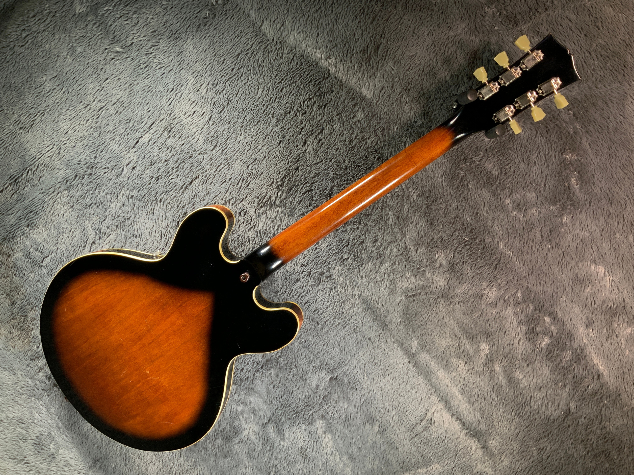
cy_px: 238
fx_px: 531
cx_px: 317
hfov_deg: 61.7
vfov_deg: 48.2
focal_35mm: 29
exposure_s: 1/78
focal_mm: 3
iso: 64
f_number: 1.8
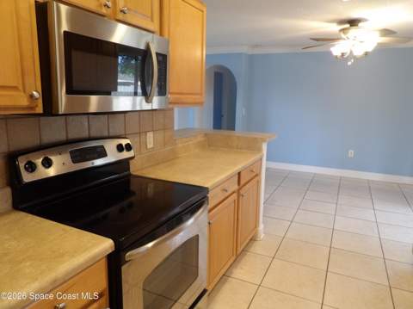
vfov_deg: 56.7
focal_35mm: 24
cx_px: 206
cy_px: 154
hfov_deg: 71.7
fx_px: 286
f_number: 3.2
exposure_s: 1/18
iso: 200
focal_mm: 4.3
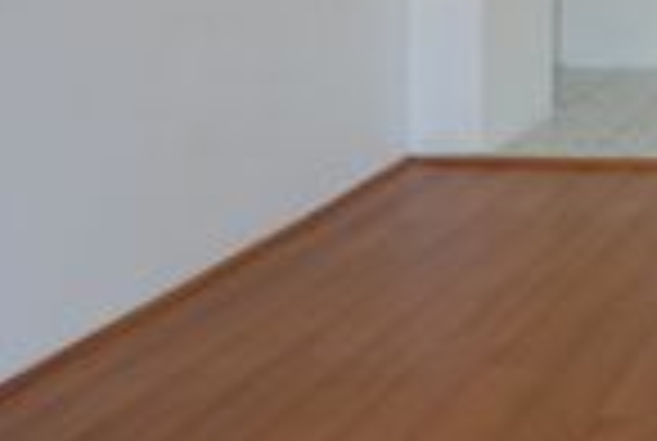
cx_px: 976
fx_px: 1116
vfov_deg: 19.9
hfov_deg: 25.2
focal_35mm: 61
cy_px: -182
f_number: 4
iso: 800
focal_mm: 12.6
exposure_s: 1/50
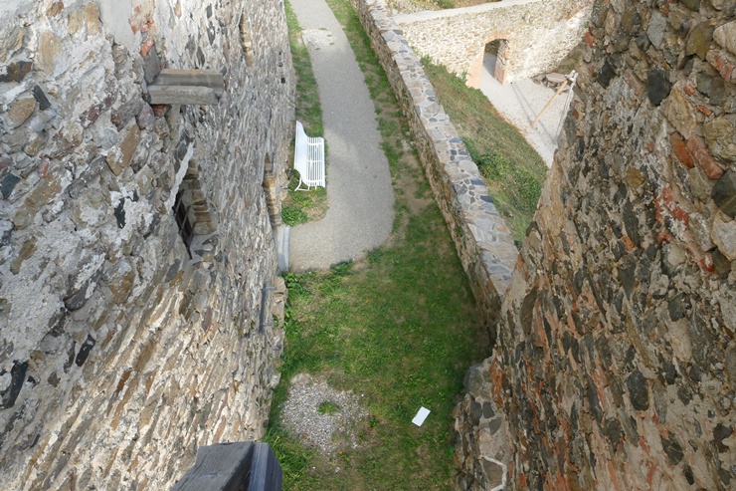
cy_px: 246
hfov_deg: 71.5
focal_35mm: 25
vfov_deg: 51.3
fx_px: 511
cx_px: 368
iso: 500
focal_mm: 9.12
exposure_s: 1/160
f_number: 8
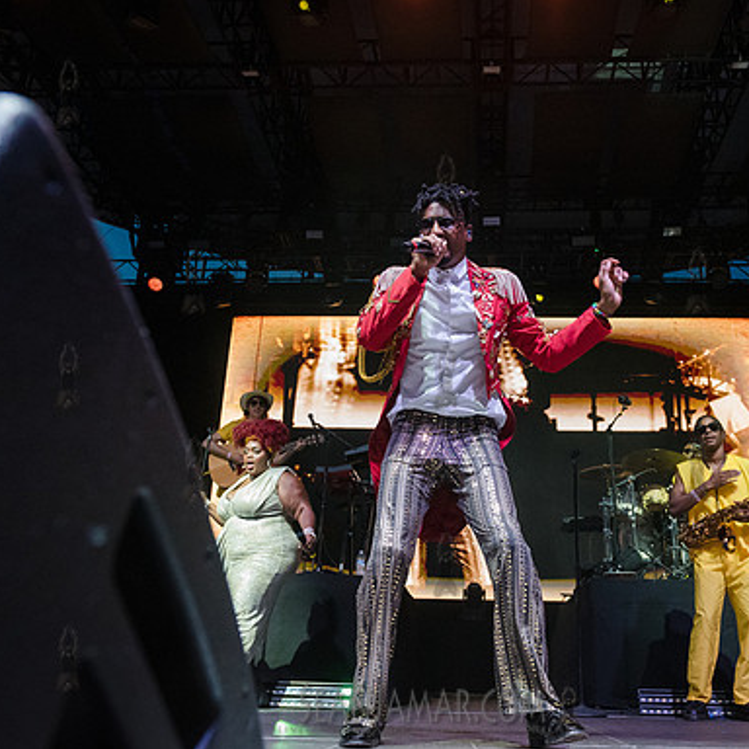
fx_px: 832
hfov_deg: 48.2
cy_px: 374
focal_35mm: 34
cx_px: 445
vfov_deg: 48.5
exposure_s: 1/640
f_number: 4
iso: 6400
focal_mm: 26
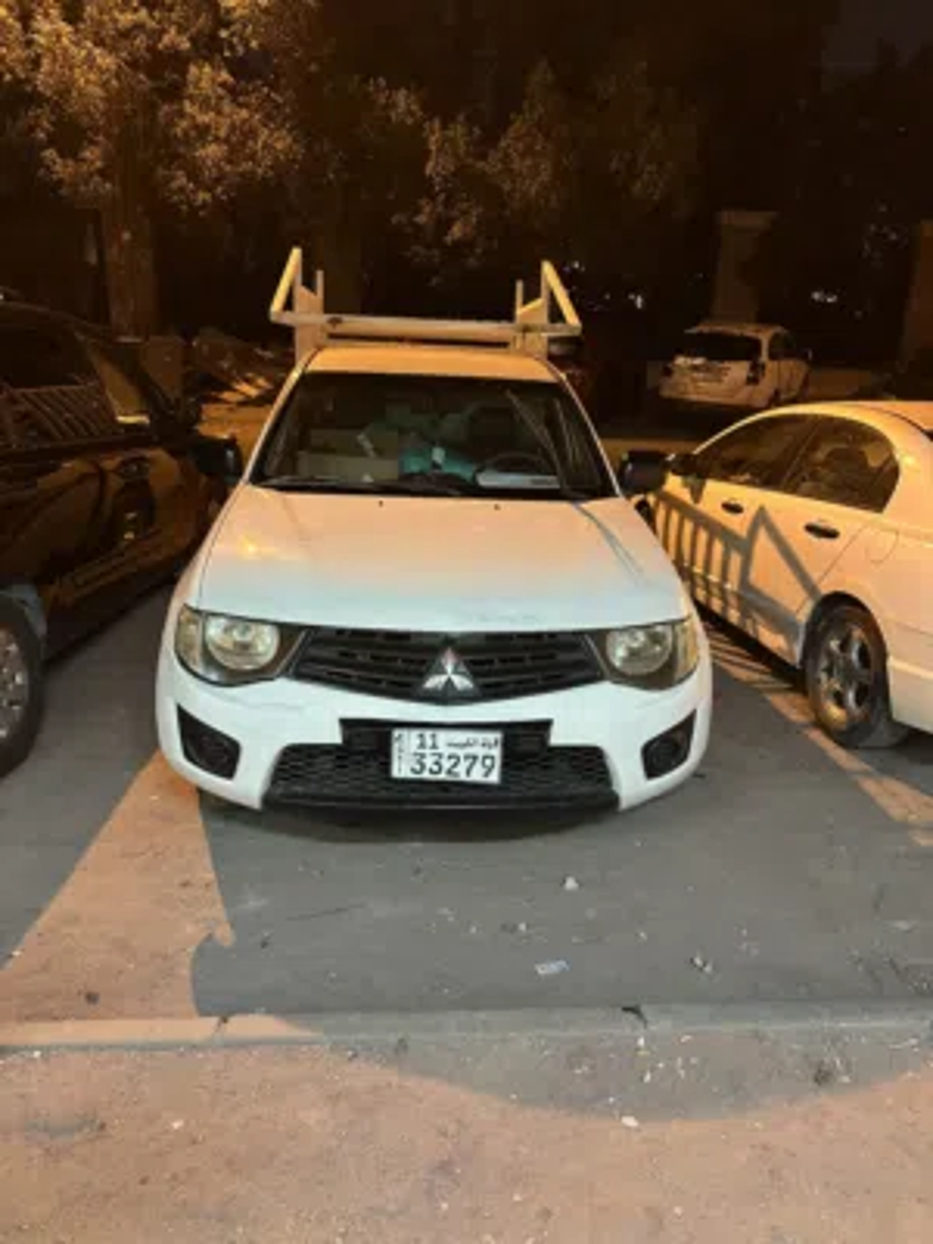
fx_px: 862
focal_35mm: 24
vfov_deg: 71.6
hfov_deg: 56.8
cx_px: 466
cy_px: 622
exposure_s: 1/33
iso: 640
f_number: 1.78
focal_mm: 6.86
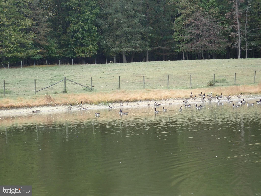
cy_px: 98
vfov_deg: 14.8
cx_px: 130
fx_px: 754
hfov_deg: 19.6
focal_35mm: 100
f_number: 4.9
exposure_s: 1/160
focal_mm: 18
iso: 200
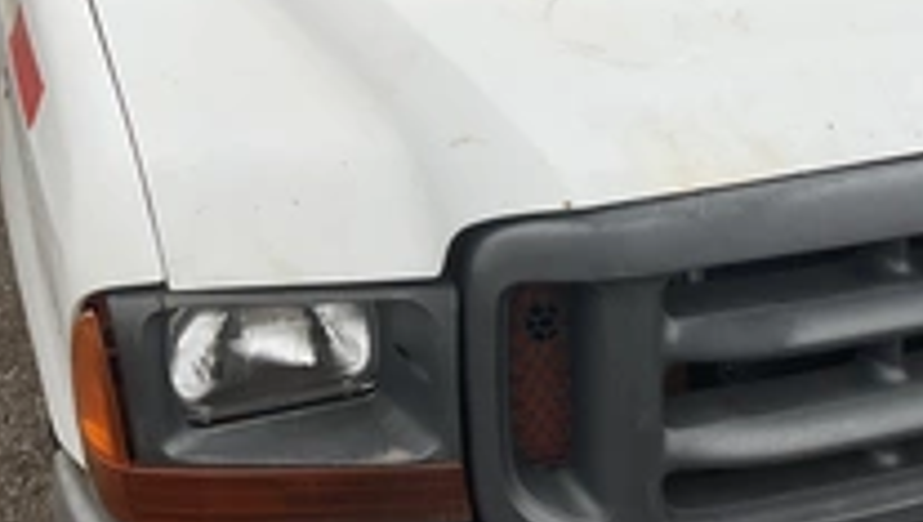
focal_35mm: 61
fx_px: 1495
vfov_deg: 19.7
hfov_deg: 33.3
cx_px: 749
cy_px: 174
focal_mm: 3
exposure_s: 1/855
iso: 25
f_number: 1.8
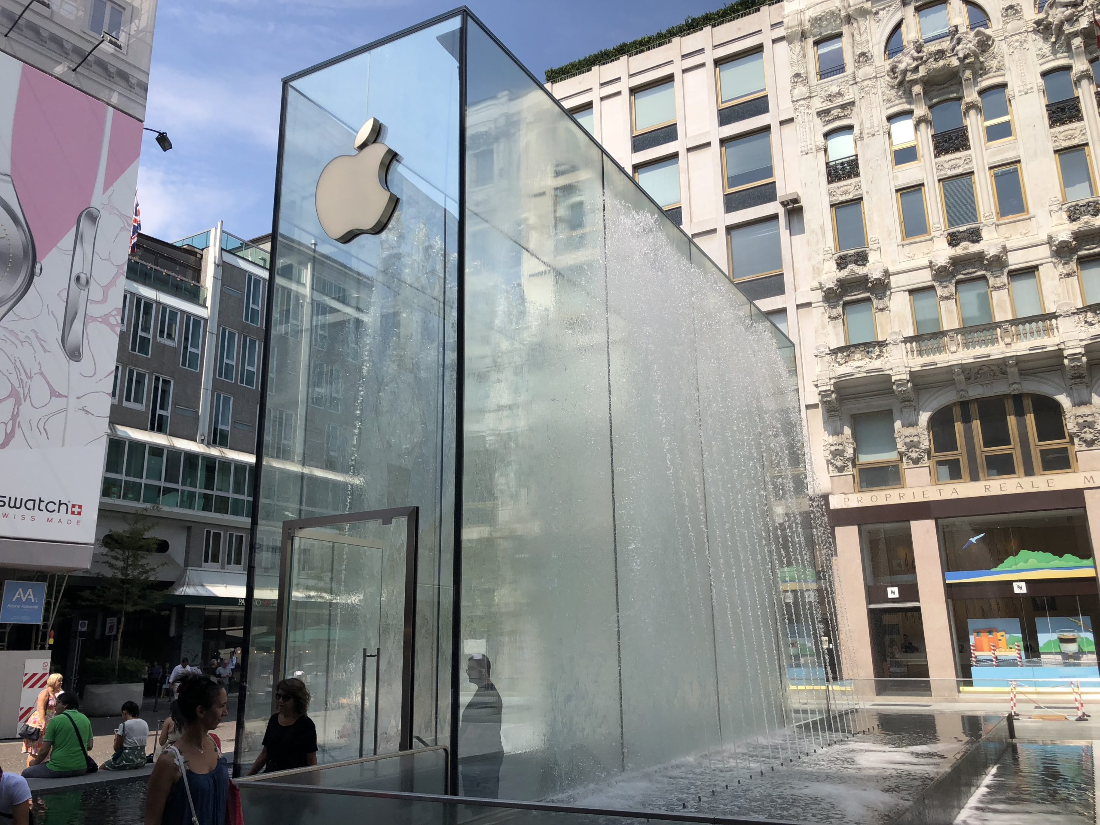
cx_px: 550
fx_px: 890
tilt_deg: +17.6
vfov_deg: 49.7
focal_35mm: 28
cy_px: 412
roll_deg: +1.5
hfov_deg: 63.4
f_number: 1.8
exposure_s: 1/2404
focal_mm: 3.99
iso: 20
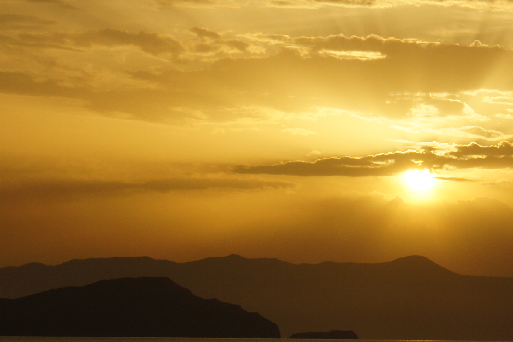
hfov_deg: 9.1
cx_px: 491
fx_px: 3195
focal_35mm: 224
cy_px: 1
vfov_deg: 6.1
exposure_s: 1/400
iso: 200
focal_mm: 55
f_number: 13
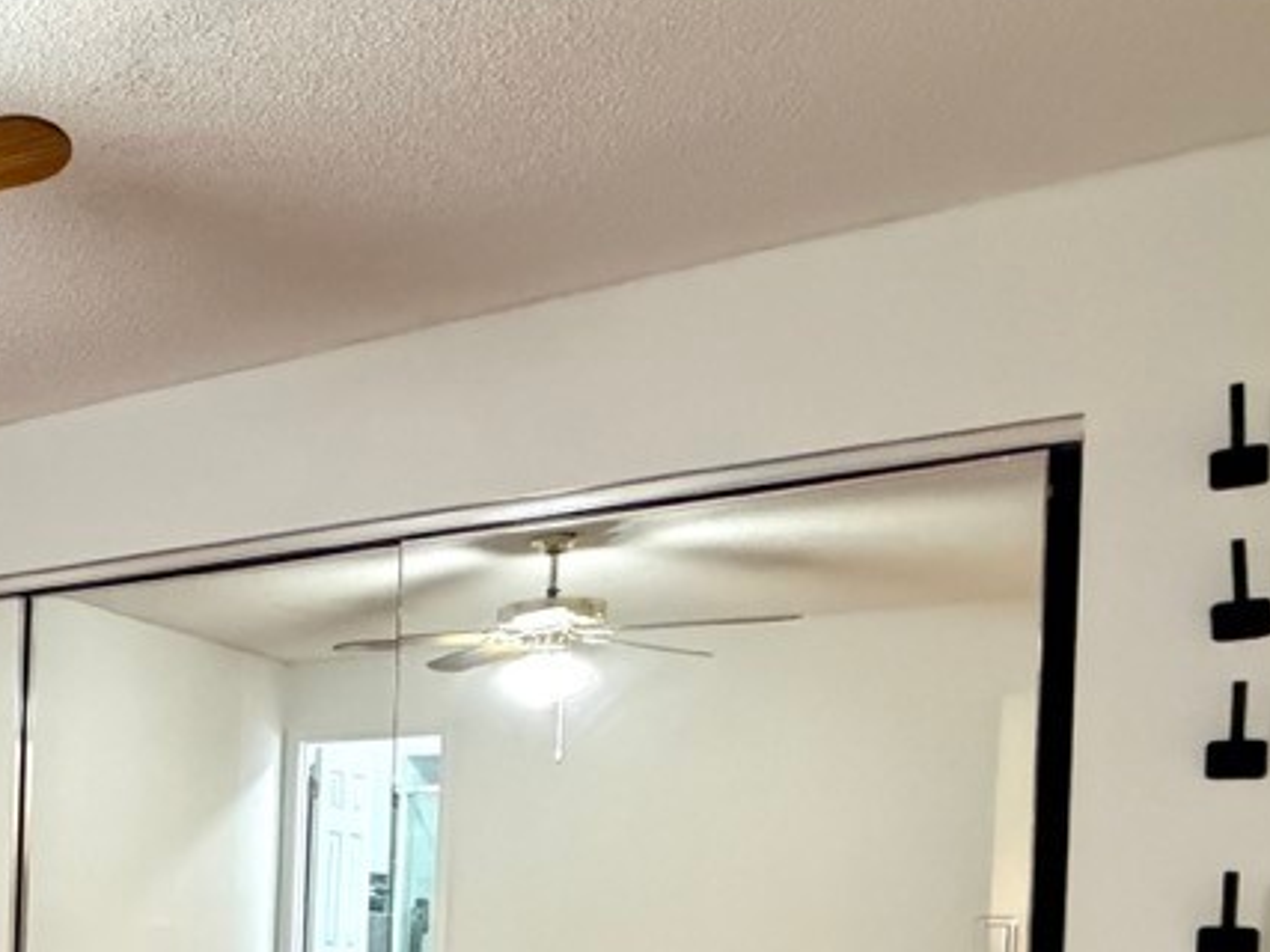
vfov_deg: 32.2
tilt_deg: -2.3
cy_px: 907
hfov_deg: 30.2
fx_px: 1540
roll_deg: +0.5
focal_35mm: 42
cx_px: -544
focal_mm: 2.22
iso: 1250
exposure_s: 1/40
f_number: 2.2
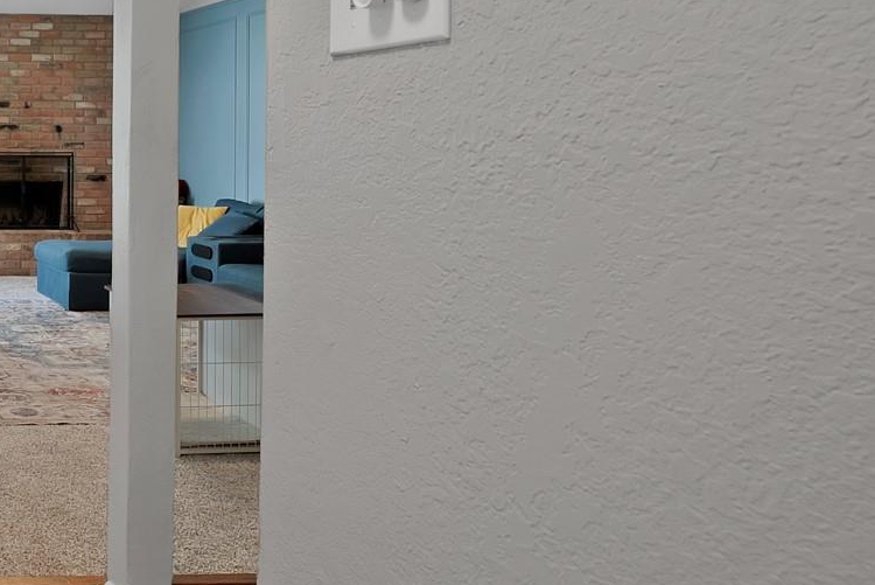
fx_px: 778
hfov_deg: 39.6
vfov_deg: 40.2
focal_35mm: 32
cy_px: 156
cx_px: -203
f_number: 9
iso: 640
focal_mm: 12
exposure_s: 1/3
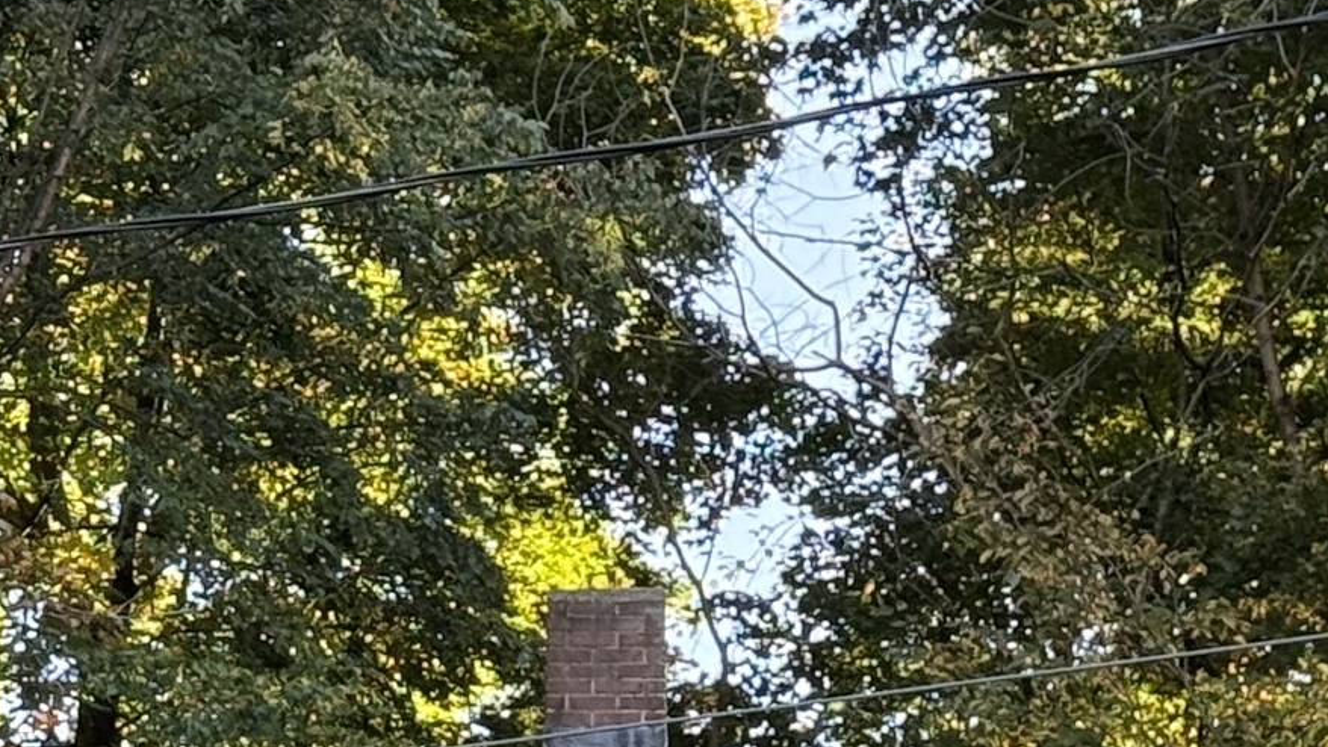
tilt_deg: +15.3
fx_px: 6444
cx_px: 591
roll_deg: +0.1
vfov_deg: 6.5
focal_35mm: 183
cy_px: 1381
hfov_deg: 11.8
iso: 80
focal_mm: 6.76
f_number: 1.78
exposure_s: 1/320
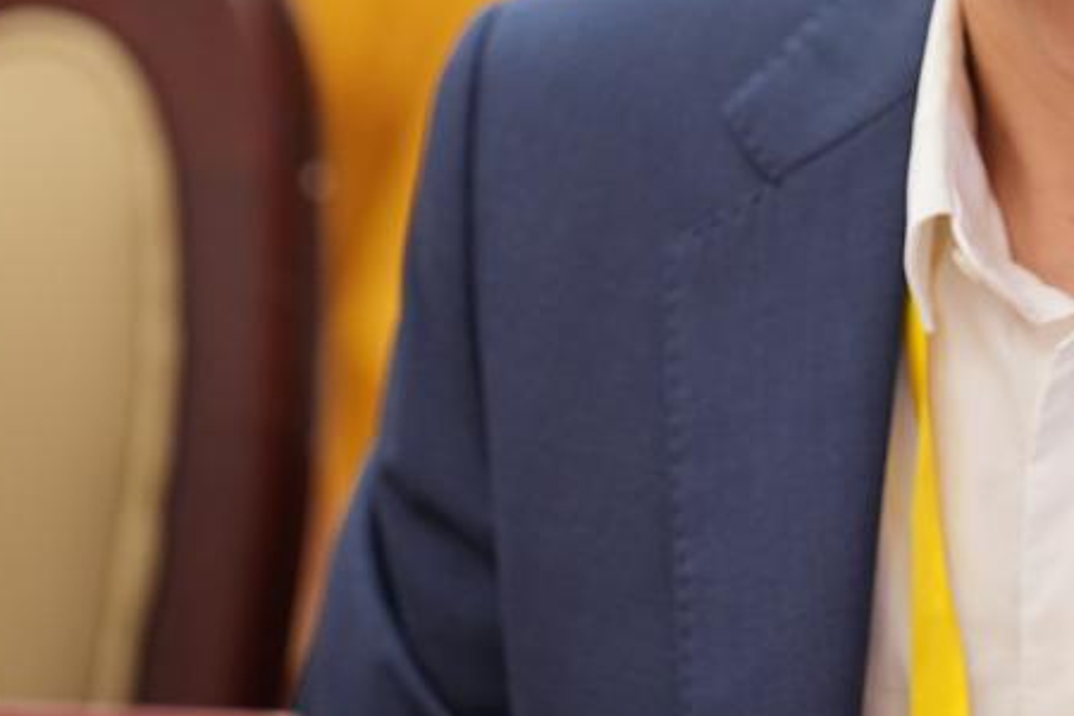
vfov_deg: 3.1
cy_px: -174
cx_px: 826
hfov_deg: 4.6
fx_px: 13364
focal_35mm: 448
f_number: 2.8
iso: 1250
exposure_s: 1/125
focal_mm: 168
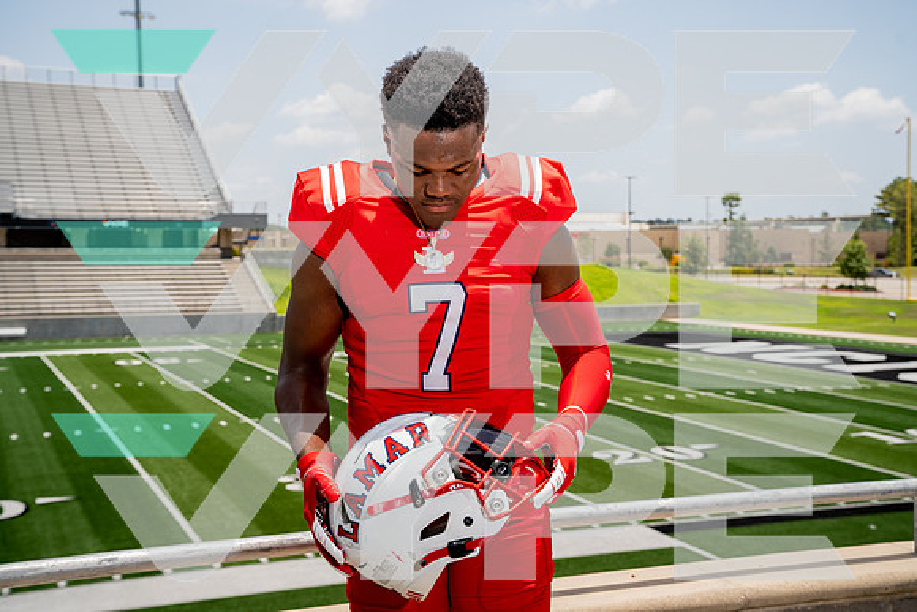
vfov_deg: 28.1
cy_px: 306
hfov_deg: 41.1
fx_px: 1223
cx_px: 458
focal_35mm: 48
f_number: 7.1
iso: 100
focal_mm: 48
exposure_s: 1/250
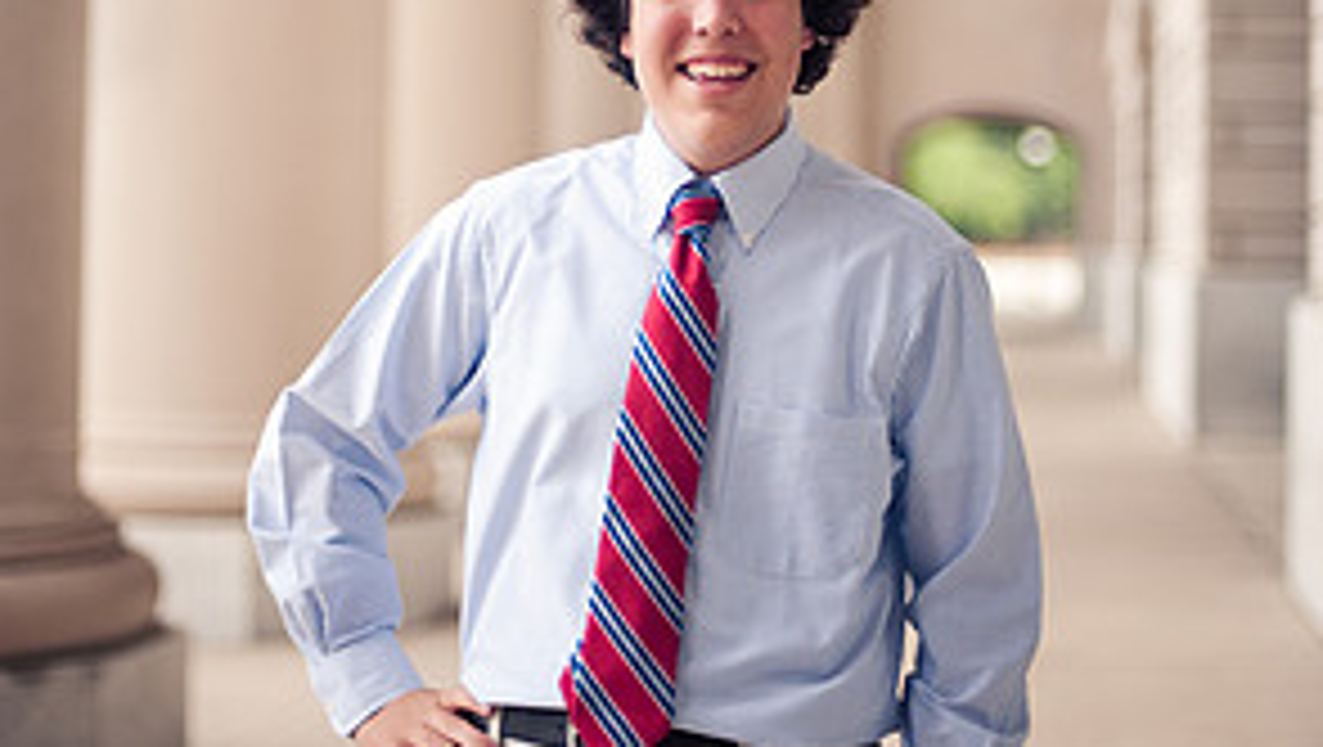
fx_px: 2809
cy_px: 130
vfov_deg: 15.0
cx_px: 664
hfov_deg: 26.5
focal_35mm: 80
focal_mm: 50
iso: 200
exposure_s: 1/400
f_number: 1.4
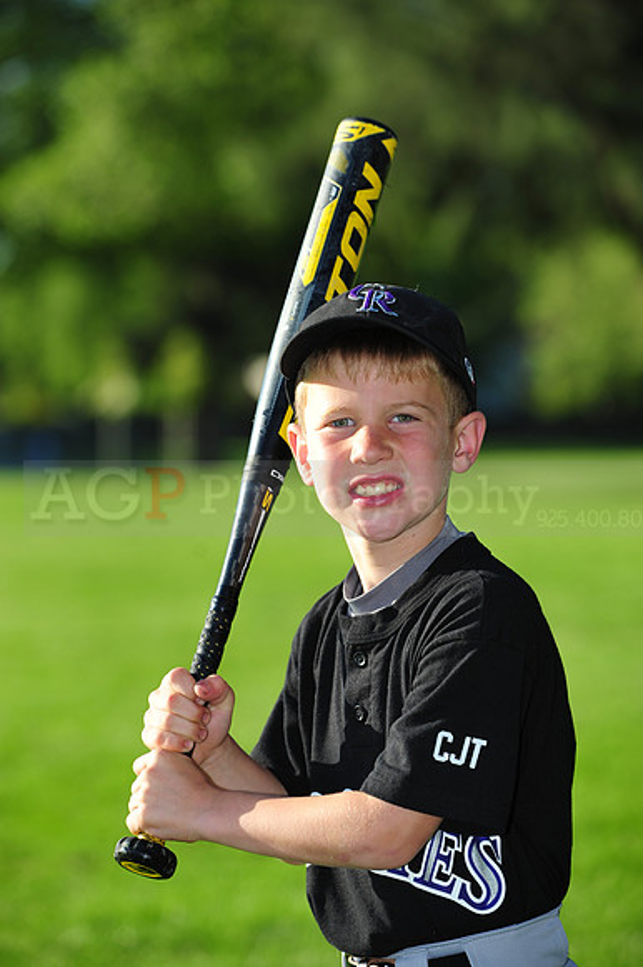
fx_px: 3621
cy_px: 484
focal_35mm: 135
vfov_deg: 15.2
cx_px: 322
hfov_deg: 10.1
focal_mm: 135
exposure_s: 1/640
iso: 200
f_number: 5
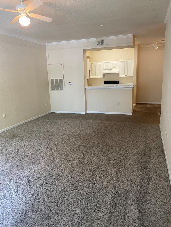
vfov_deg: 67.3
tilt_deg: -10.9
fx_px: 171
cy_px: 114
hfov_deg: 53.1
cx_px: 86
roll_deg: +2.4
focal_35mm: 26
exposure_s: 1/60
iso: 160
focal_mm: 4.25
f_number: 1.8
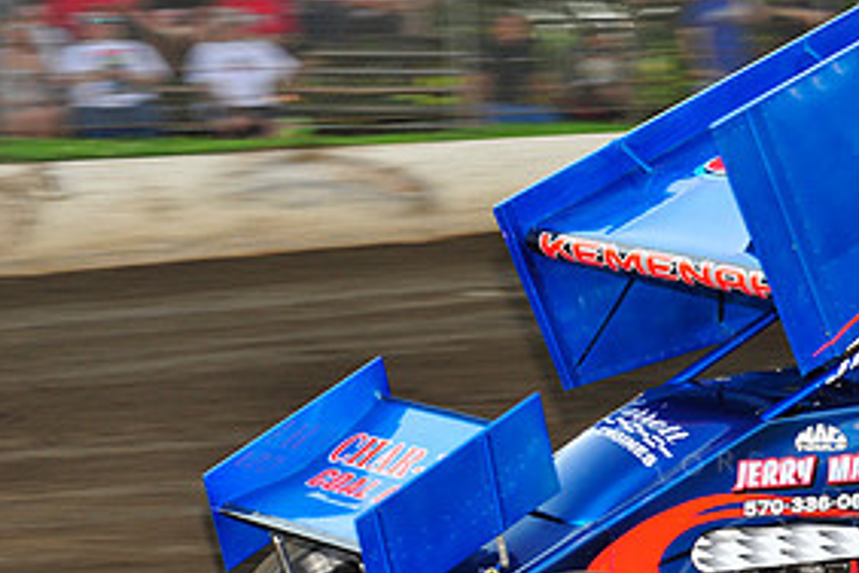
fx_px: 5154
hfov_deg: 9.5
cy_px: 354
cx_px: 725
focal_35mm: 216
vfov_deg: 6.4
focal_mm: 105
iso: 640
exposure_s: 1/320
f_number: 8
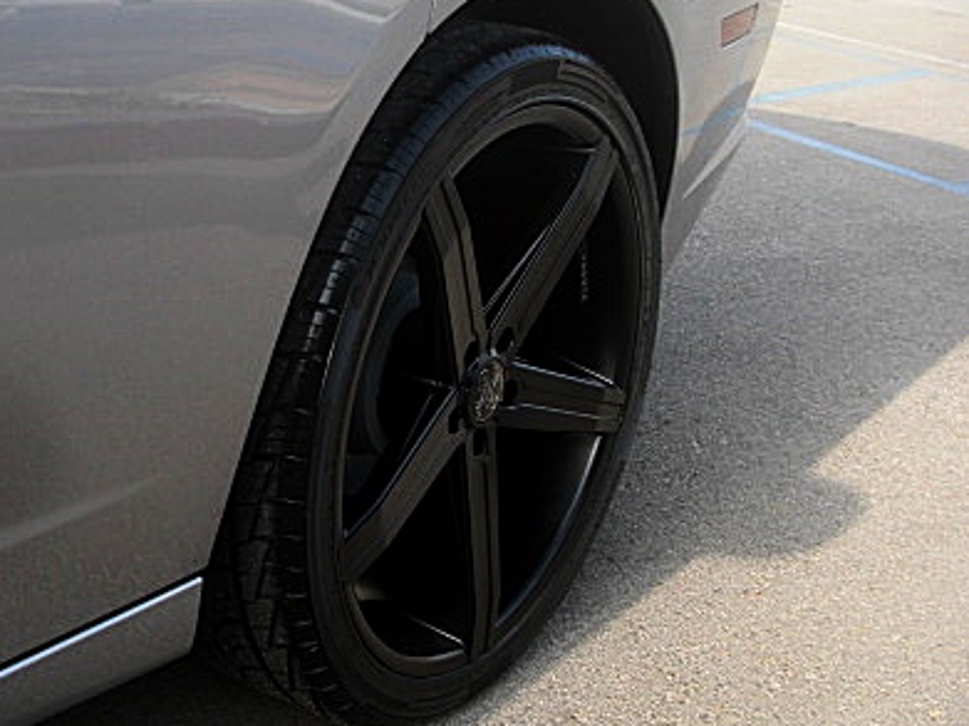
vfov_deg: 24.8
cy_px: 320
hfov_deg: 31.9
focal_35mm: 59
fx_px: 1651
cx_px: 208
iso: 50
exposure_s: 1/200
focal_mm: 6.3
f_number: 2.8
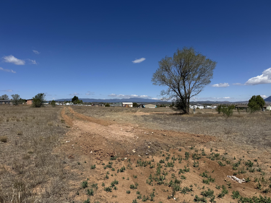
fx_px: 188
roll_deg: -0.2
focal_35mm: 24
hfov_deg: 71.6
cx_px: 136
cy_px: 102
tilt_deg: -0.1
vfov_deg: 56.8
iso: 80
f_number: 1.78
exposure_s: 1/7937
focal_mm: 6.76
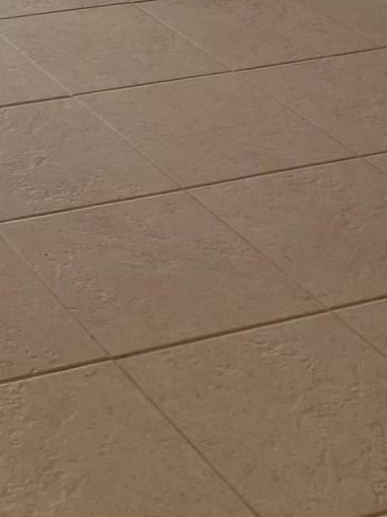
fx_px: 1522
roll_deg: -0.5
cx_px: -229
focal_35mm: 102
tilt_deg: -8.3
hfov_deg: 13.5
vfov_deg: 16.5
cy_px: -376
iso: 32
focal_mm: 4.25
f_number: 1.8
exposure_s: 1/260
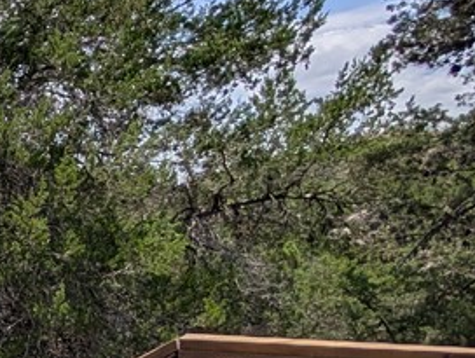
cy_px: 355
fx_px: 619
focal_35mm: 45
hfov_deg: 24.2
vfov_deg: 30.1
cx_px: -334
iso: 49
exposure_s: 1/4505
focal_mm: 2.02
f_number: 1.7
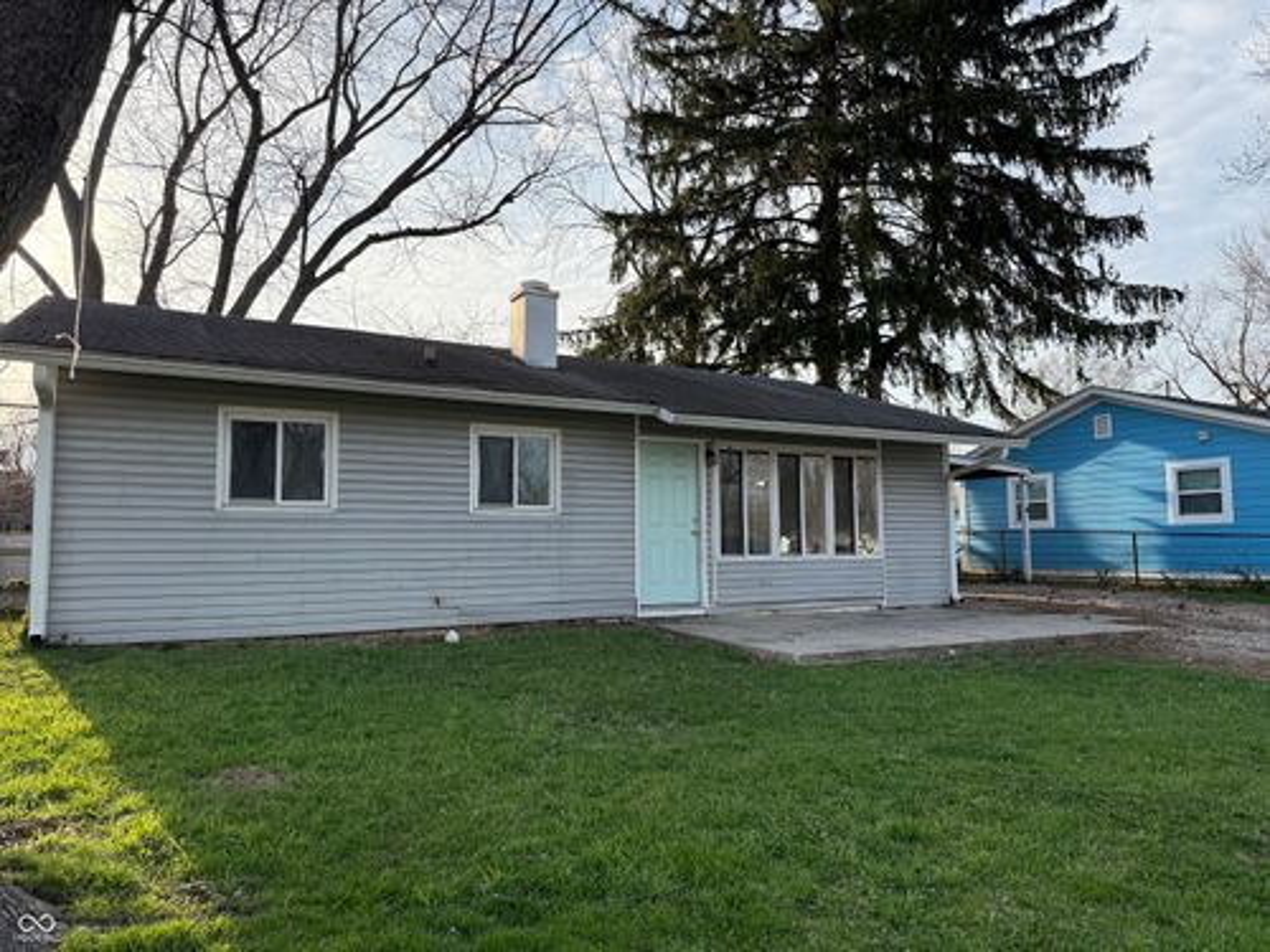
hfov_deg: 71.6
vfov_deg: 56.8
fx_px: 881
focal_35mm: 24
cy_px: 476
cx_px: 635
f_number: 1.78
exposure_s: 1/2611
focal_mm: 6.76
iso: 100
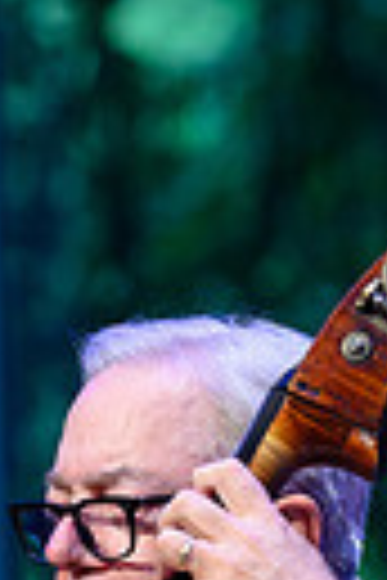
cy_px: 863
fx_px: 16914
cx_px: -18
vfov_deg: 2.0
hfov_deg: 1.3
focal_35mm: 1049
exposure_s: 1/250
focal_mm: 200
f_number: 4
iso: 1600
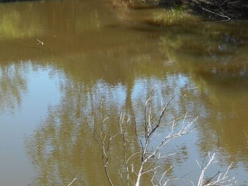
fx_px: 452
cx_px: -49
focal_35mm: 63
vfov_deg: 22.1
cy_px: -16
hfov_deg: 27.1
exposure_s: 1/320
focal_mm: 4.5
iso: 80
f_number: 3.7
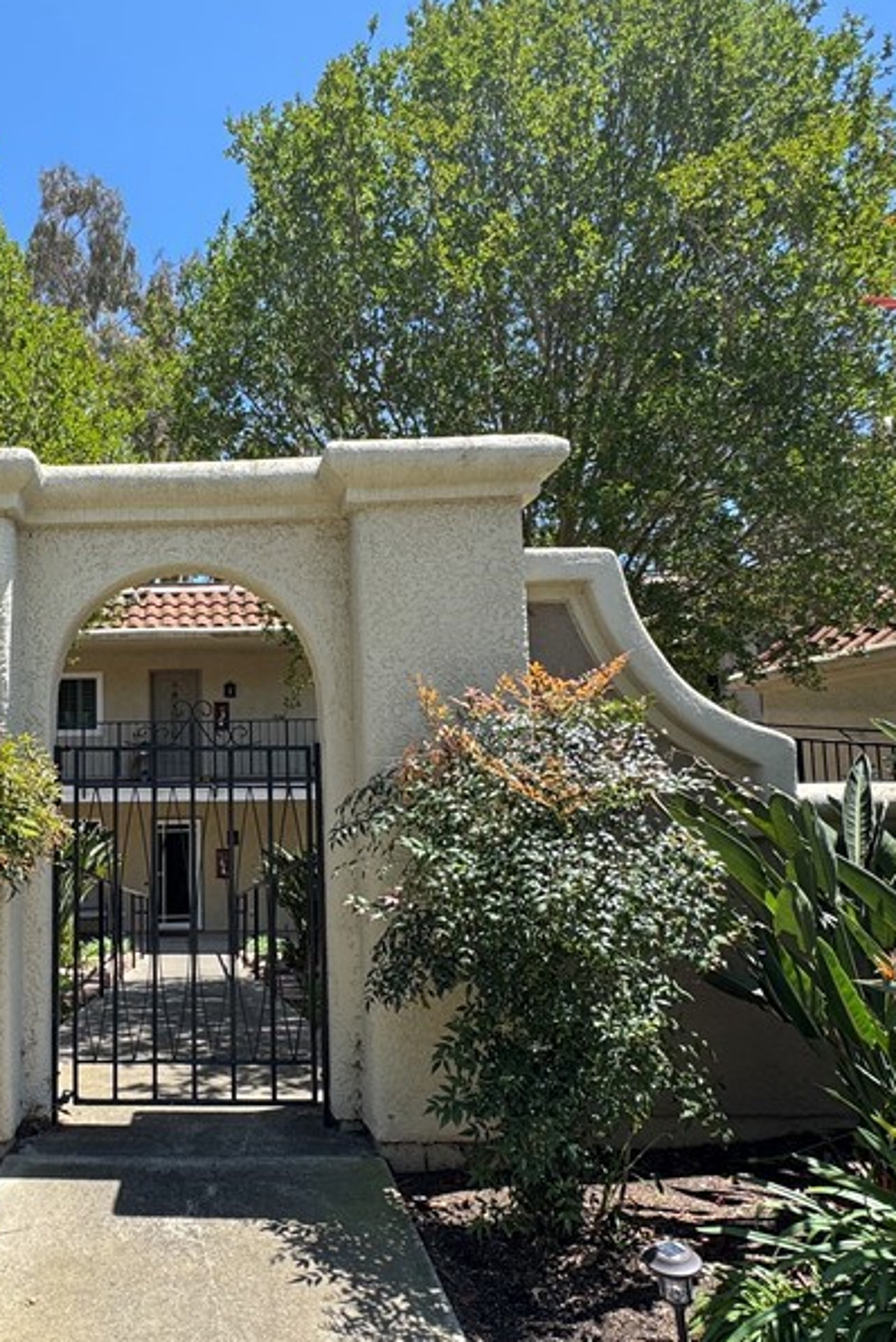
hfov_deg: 47.8
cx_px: 151
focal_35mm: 25
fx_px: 932
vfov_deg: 71.4
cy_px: 705
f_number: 2.2
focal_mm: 2.22
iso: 40
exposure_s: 1/600
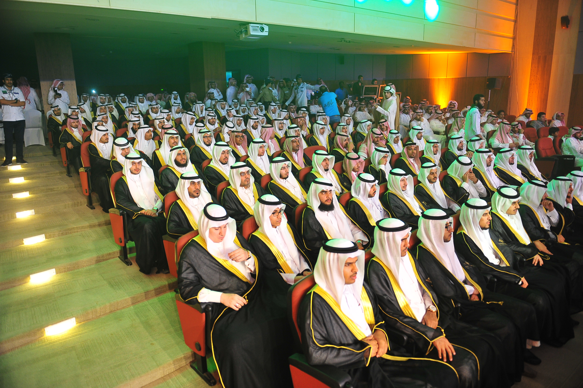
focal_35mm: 24
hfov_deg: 73.8
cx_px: 292
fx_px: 388
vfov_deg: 53.1
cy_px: 194
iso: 1250
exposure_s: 1/50
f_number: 2.8
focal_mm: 24
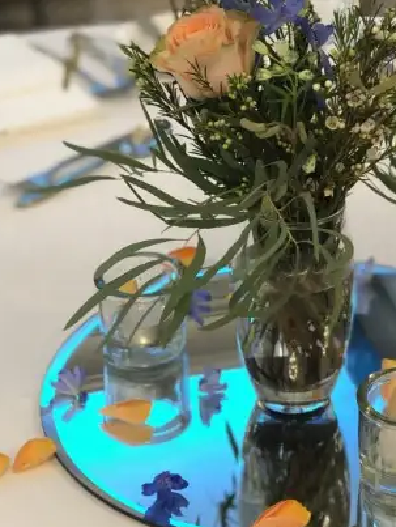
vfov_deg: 19.8
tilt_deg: -26.2
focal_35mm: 99
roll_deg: +0.2
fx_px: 1508
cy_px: 196
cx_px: 307
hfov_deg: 14.9
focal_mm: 6
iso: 160
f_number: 2.4
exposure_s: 1/17
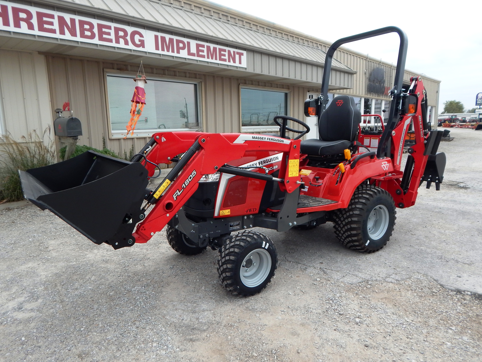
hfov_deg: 73.9
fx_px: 320
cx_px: 231
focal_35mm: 23
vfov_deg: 58.9
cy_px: 177
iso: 125
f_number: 3
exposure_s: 1/400
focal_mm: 4
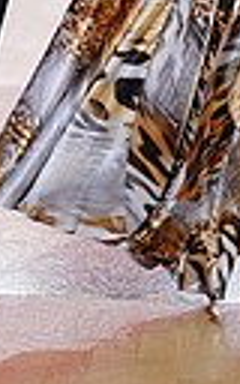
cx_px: 148
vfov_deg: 6.5
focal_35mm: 314
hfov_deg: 4.2
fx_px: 3286
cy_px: -342
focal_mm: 68
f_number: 2
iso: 320
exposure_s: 1/400
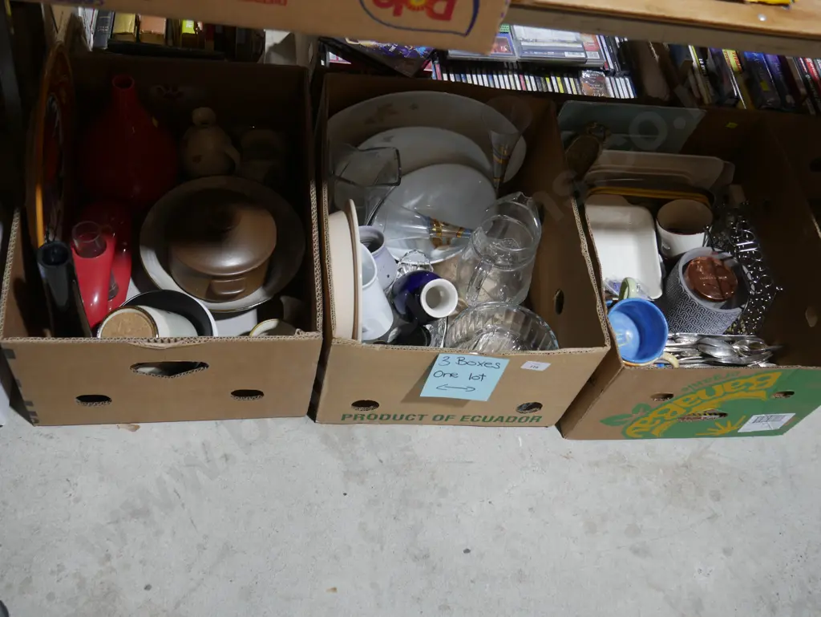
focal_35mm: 36
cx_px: 410
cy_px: 308
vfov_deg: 39.7
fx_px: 854
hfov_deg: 51.3
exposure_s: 1/60
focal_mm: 18
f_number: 4
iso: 320
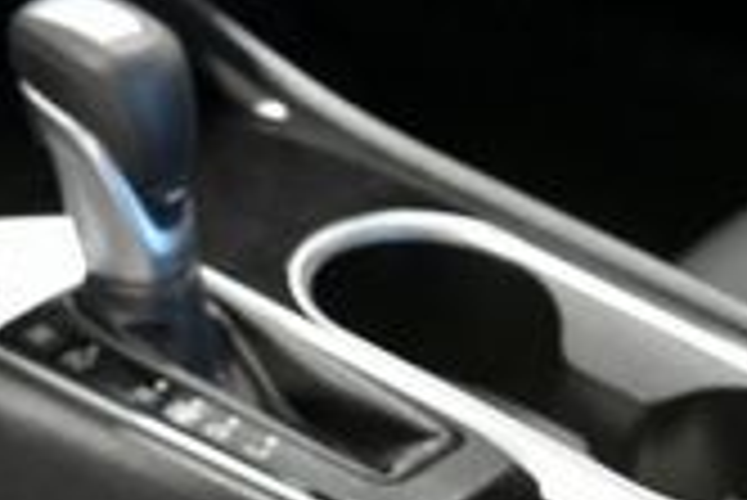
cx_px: -549
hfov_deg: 10.3
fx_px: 3925
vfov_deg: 7.2
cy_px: -88
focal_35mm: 189
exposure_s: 1/160
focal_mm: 49
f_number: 4.5
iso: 2500
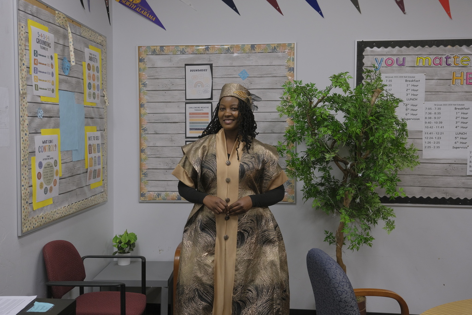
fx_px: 433
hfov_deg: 57.2
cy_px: 158
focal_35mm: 33
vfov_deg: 40.0
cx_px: 236
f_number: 4
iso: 1000
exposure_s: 1/30
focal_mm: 22.3
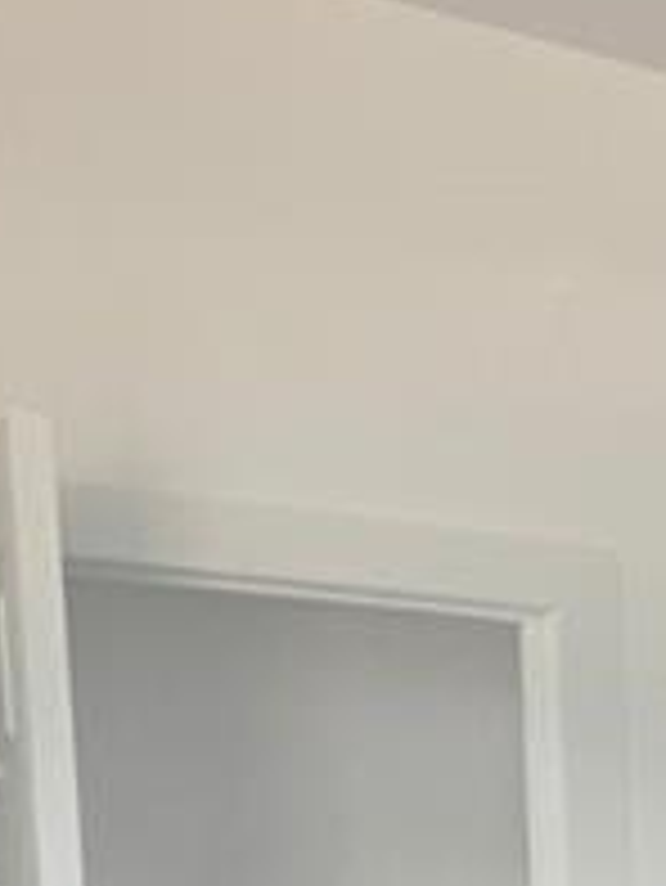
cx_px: 1310
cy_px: 1210
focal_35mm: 79
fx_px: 2024
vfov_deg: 21.8
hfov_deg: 15.3
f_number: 1.9
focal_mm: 2.2
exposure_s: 1/120
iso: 250
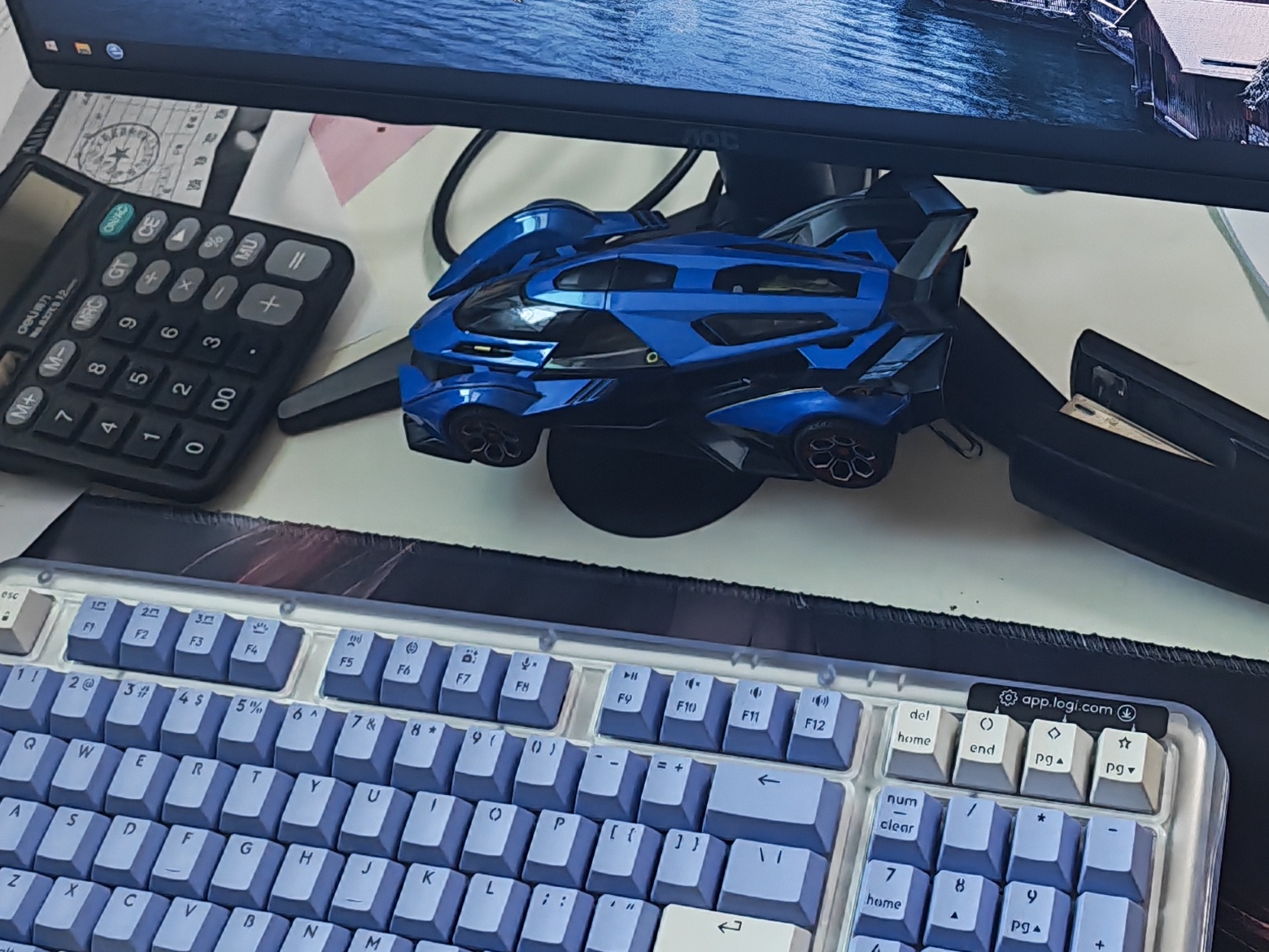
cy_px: -196
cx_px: 863
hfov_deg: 30.5
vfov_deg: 21.6
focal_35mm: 63
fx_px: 2310
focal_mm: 6.12
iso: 800
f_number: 1.9
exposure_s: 1/100
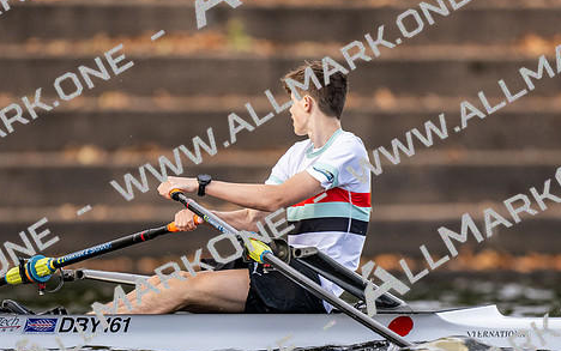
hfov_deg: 1.8
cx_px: 259
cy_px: 204
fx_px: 17392
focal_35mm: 1137
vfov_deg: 1.2
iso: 720
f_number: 4
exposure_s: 1/2500
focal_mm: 600
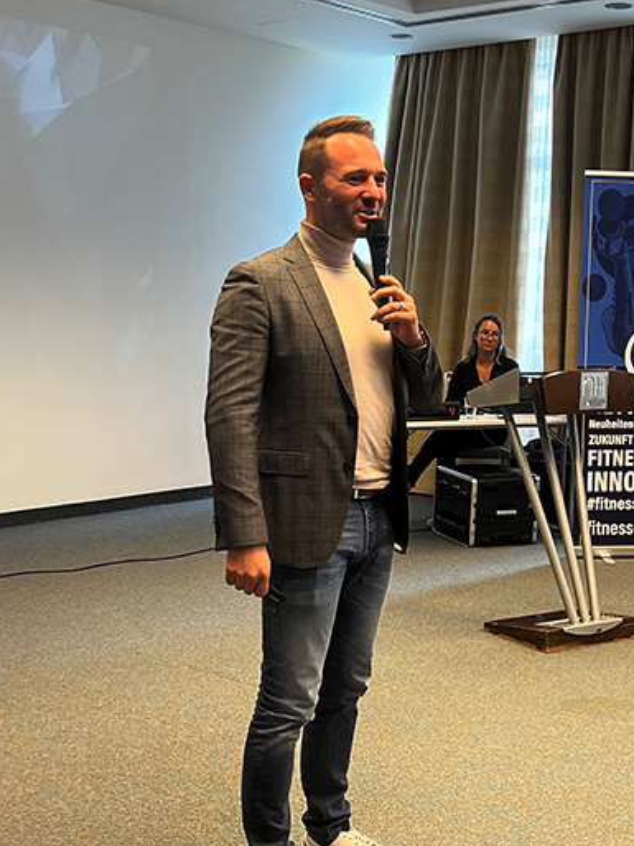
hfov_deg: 27.0
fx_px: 1320
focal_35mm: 54
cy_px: 493
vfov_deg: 35.5
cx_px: 379
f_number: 1.5
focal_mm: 5.7
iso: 125
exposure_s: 1/100
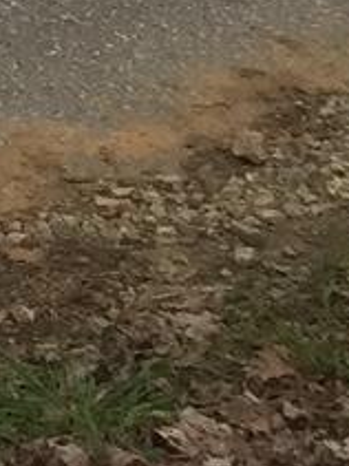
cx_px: -987
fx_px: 3014
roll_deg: +3.9
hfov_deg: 5.8
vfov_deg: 7.2
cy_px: -1212
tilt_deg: +0.0
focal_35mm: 224
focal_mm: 4.15
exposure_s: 1/520
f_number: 2.2
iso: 32
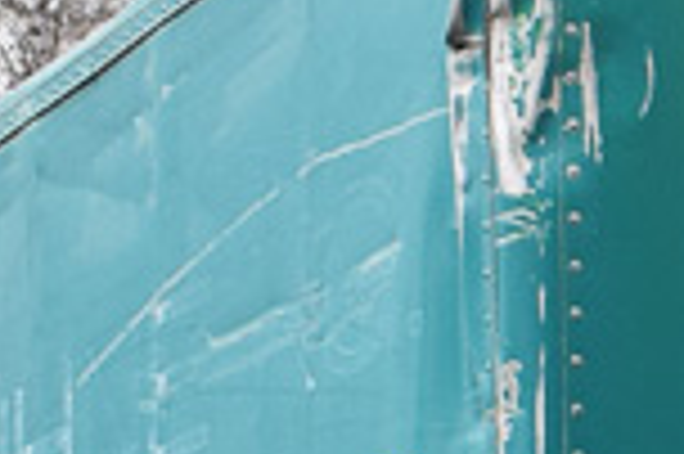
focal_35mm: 249
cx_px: 1544
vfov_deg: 5.3
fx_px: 4725
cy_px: 1236
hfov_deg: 7.8
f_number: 8
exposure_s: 1/250
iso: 360
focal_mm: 21
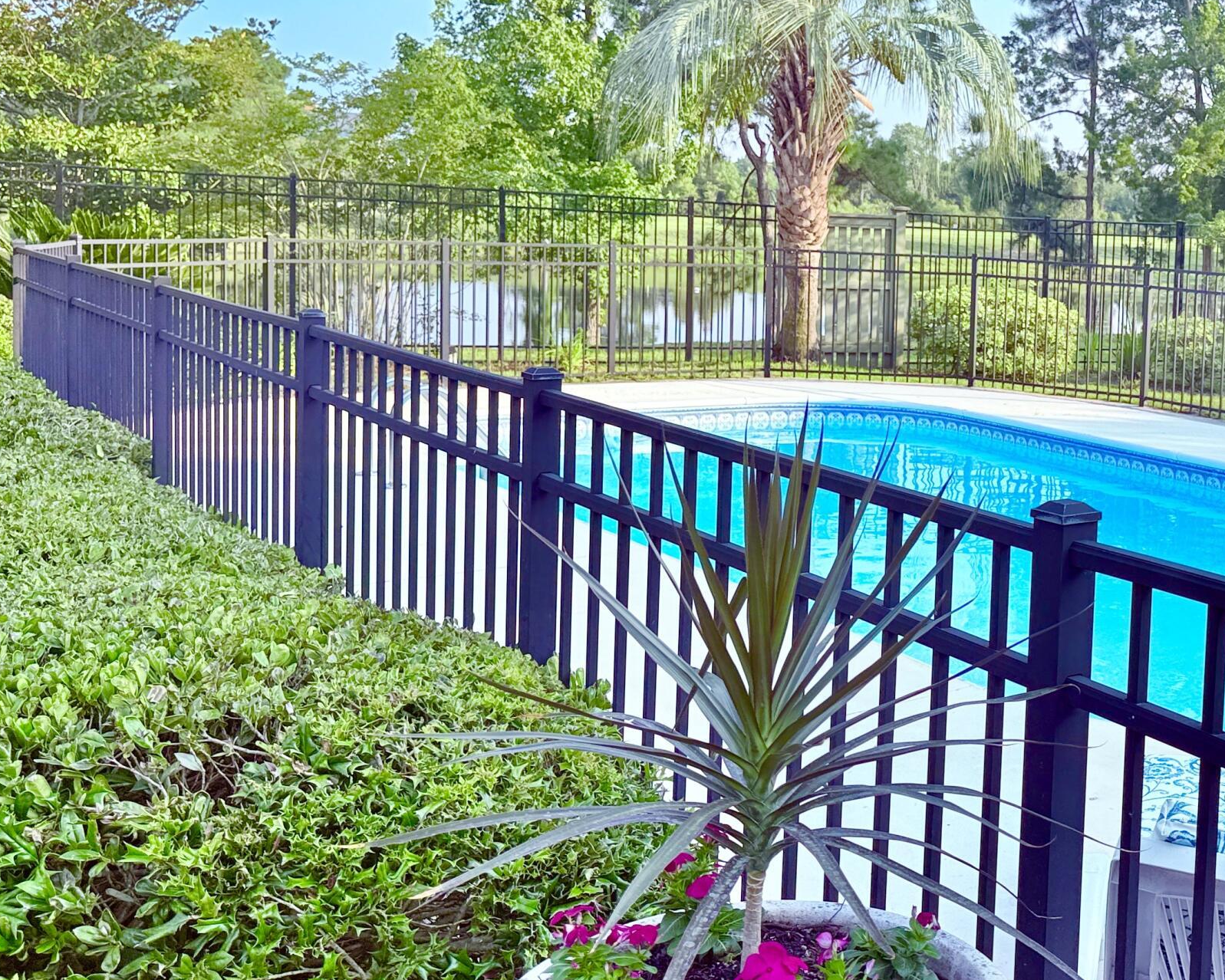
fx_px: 1595
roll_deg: -1.9
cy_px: 331
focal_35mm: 44
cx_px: 1078
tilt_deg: -4.1
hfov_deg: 39.3
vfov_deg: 33.9
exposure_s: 1/1855
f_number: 1.78
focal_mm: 6.76
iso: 80
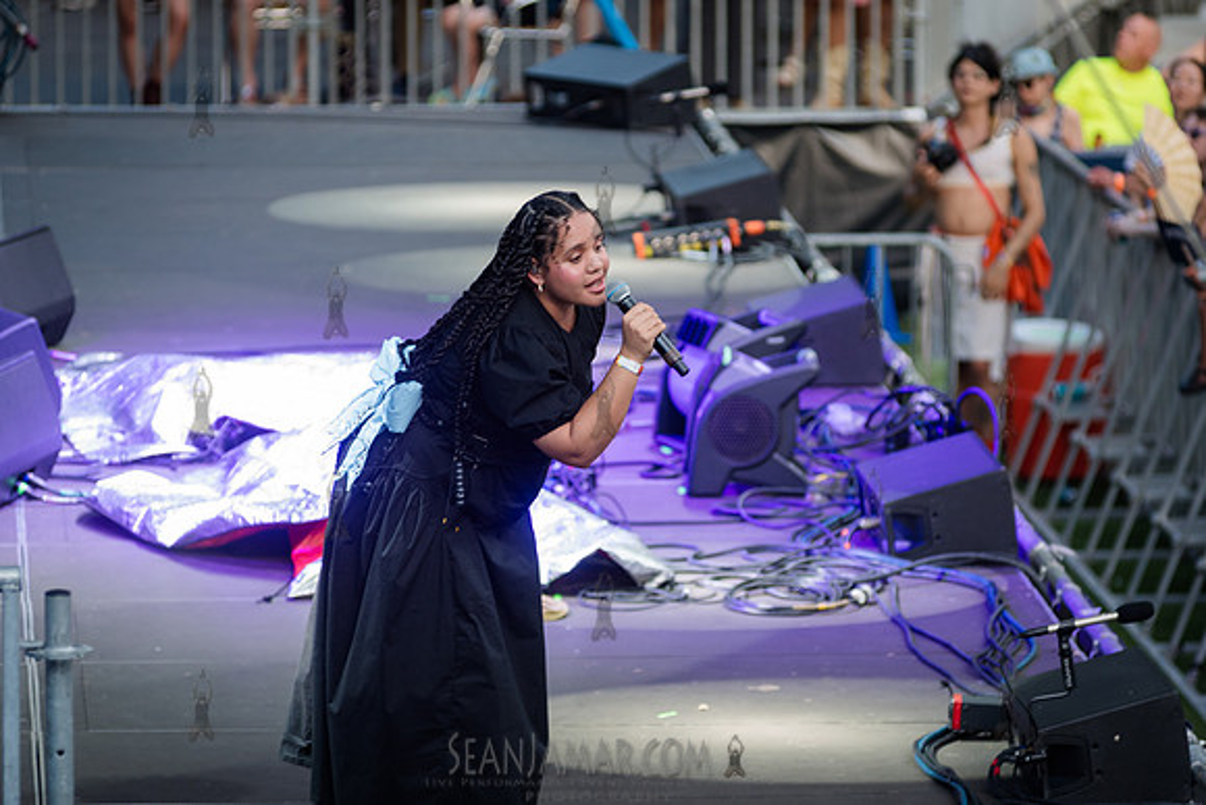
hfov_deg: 8.6
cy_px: 402
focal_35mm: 239
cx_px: 603
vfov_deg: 5.7
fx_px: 8019
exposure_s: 1/250
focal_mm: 200
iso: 500
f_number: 4
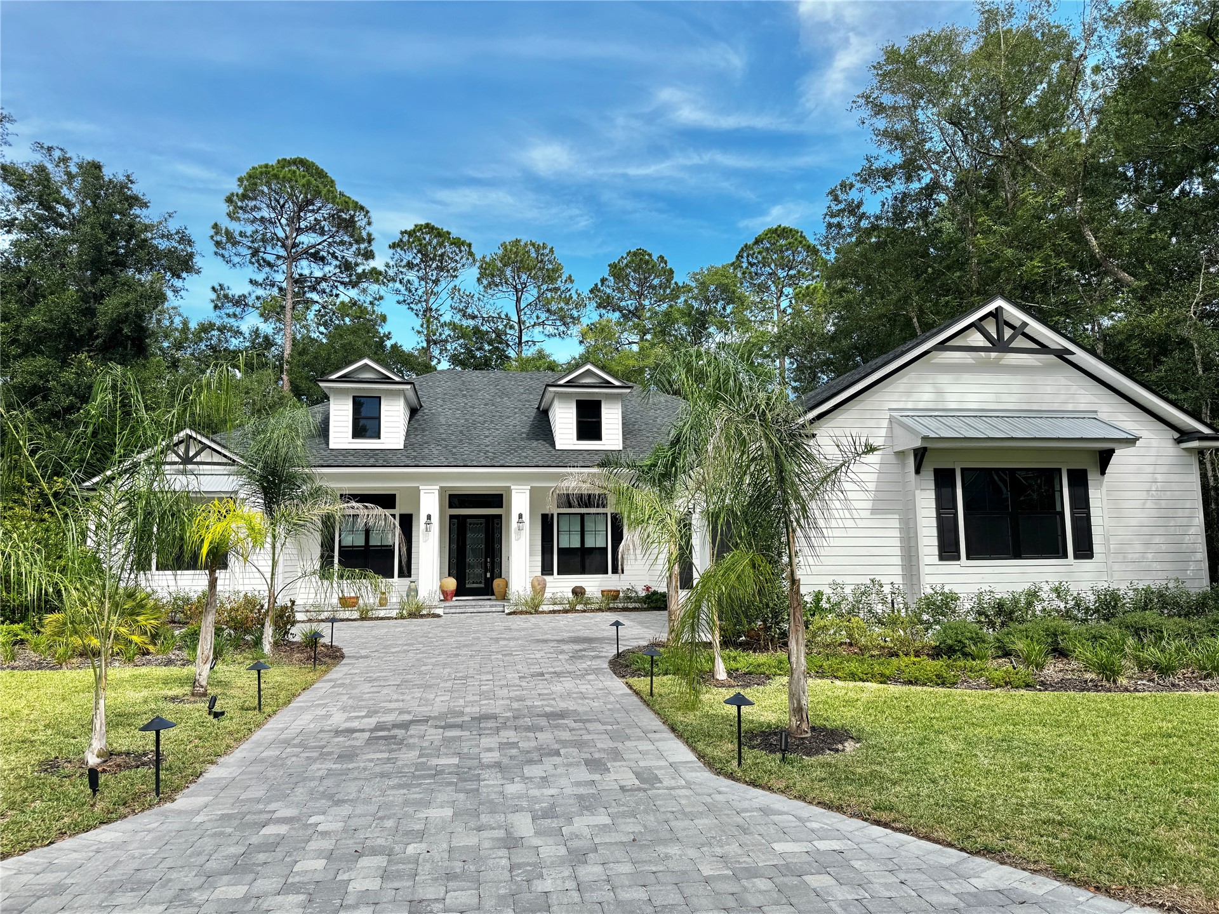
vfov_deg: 56.8
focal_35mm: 24
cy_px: 457
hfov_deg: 71.6
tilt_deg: +6.1
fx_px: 845
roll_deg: +0.2
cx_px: 610
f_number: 1.78
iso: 80
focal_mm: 6.76
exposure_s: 1/1215
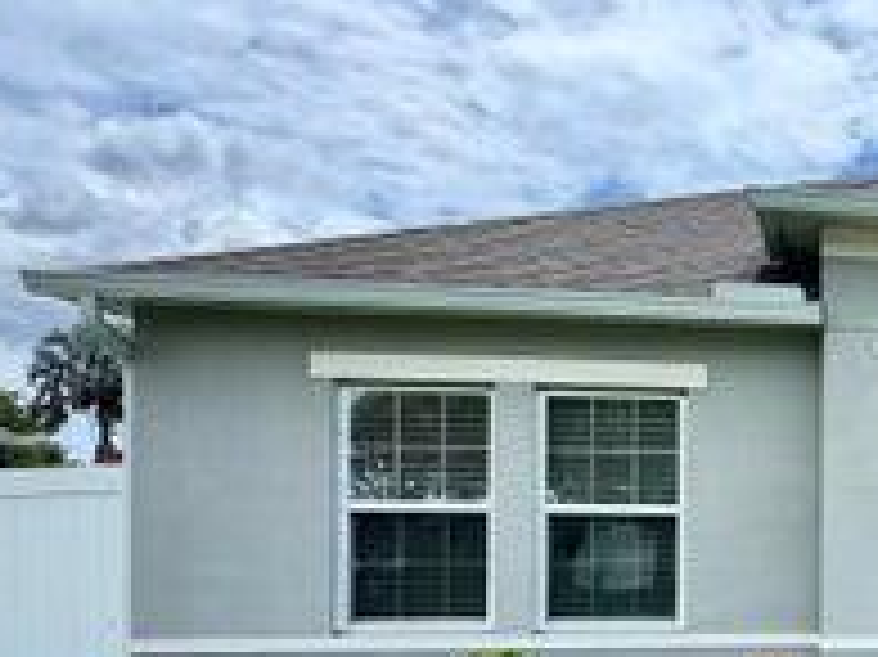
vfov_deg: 30.6
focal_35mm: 46
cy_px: 540
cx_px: 1094
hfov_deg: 32.7
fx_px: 1166
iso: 50
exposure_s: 1/1178
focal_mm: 2.22
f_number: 2.2
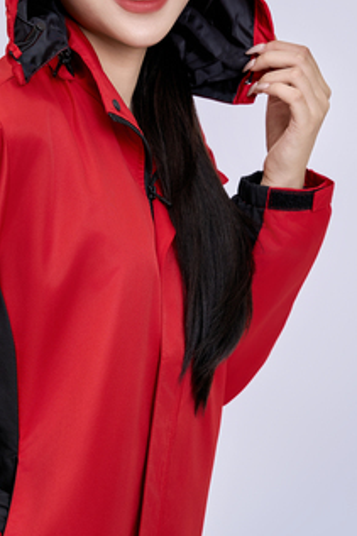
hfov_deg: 12.5
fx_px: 1622
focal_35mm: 109
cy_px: 265
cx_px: 63
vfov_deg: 18.8
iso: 200
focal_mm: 57.5
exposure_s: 1/250
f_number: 5
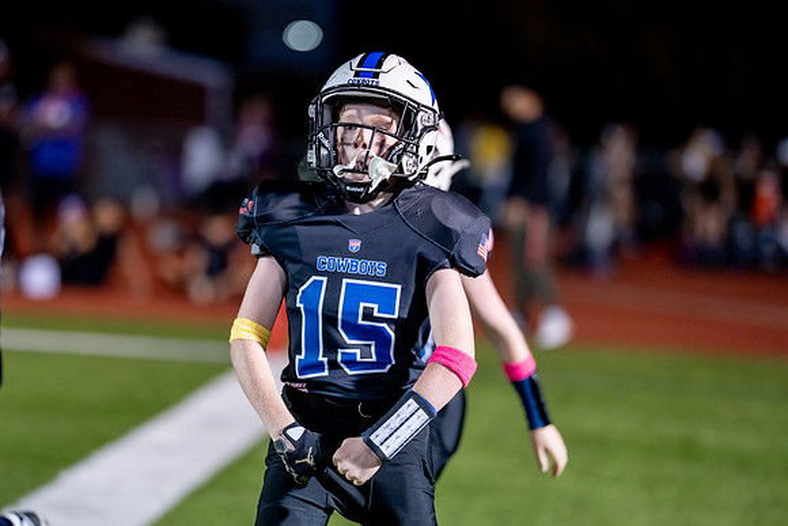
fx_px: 3482
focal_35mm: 159
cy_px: 245
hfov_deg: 12.9
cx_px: 349
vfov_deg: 8.6
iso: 2000
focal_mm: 135
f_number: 2
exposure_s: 1/1000
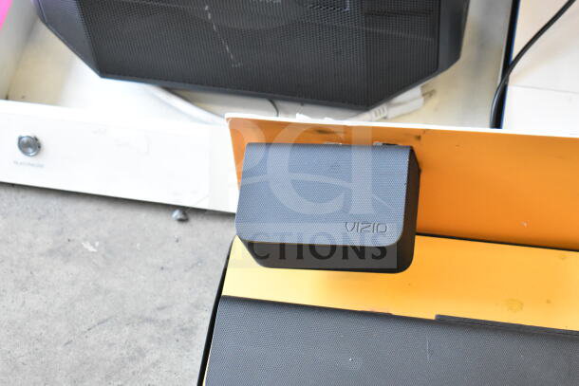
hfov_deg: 24.6
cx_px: 290
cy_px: 193
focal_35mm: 82
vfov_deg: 16.6
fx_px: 1327
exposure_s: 1/100
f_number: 5.6
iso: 4000
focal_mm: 55
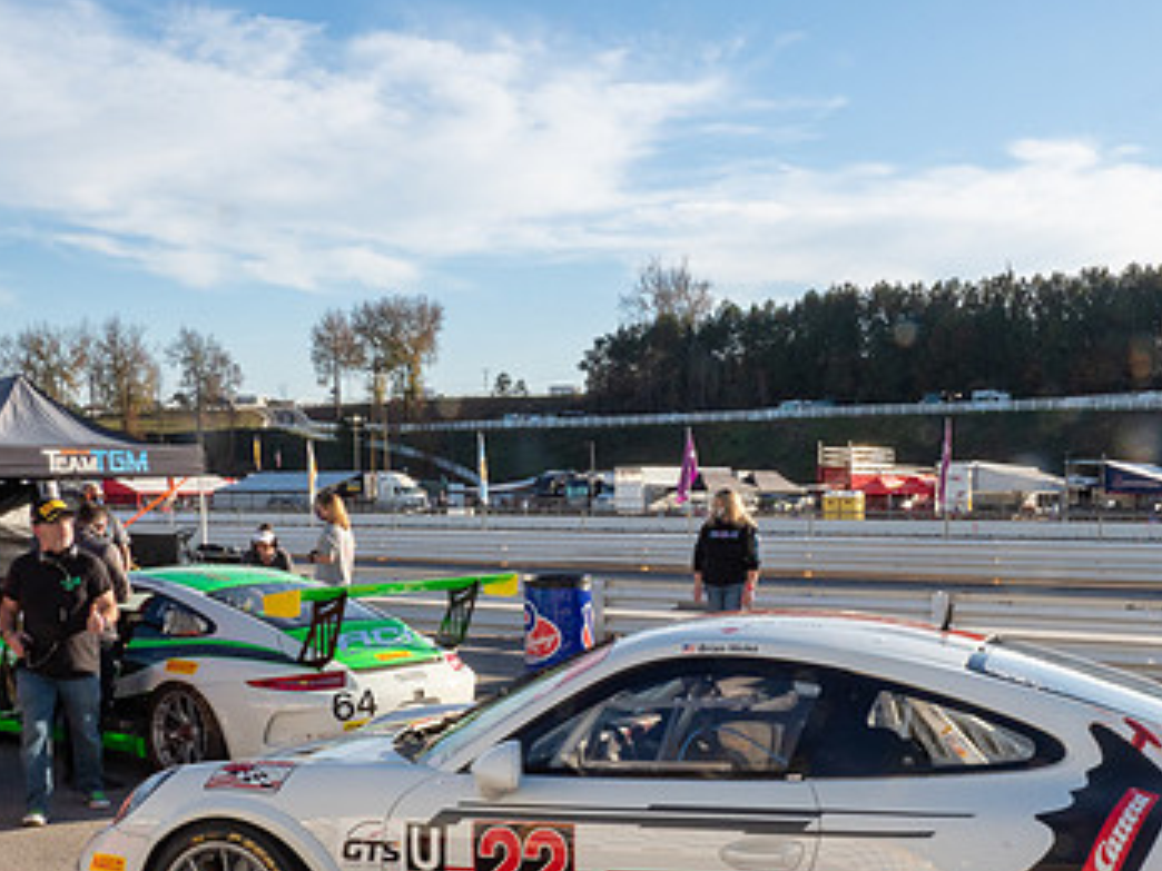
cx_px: 674
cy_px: 632
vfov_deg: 35.3
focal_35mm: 40
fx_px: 1343
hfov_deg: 46.6
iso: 500
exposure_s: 1/80
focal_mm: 12
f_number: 22
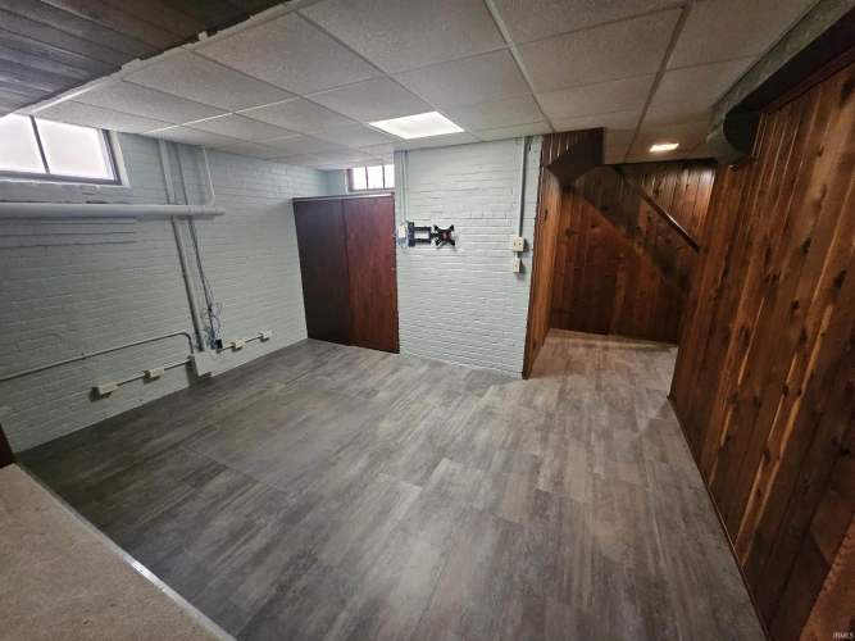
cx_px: 428
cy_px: 320
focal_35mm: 13
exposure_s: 1/30
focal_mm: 1.74
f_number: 2.2
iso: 500
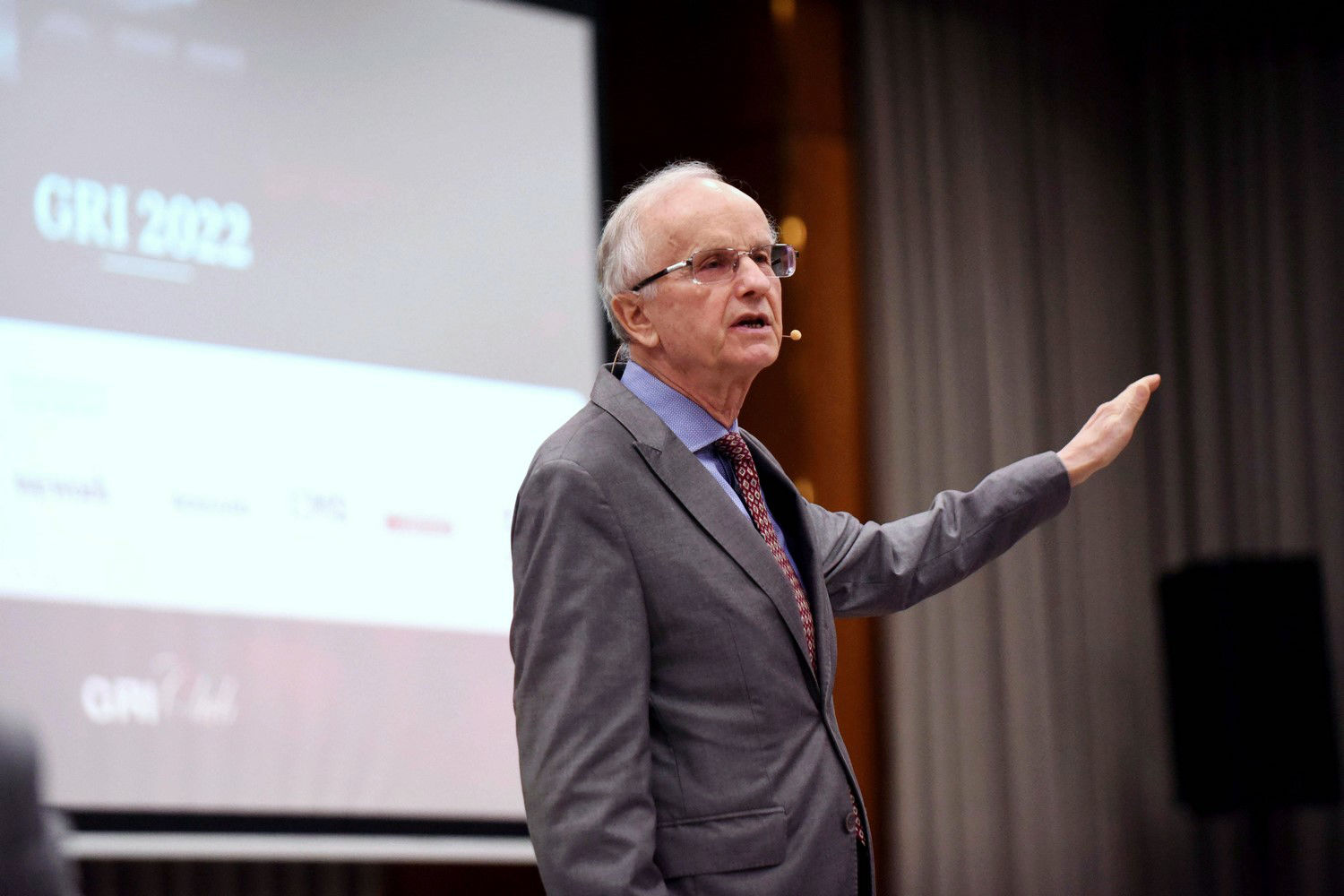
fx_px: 5600
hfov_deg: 13.7
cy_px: 448
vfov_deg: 9.1
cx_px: 672
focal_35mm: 150
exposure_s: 1/350
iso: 6400
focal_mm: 150
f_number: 2.8
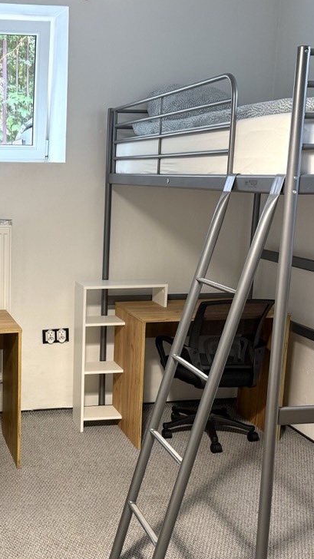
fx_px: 682
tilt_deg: -12.5
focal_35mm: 46
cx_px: 35
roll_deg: -0.4
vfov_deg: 44.4
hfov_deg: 25.2
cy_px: 324
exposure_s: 1/50
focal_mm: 6.76
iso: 160
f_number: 1.78
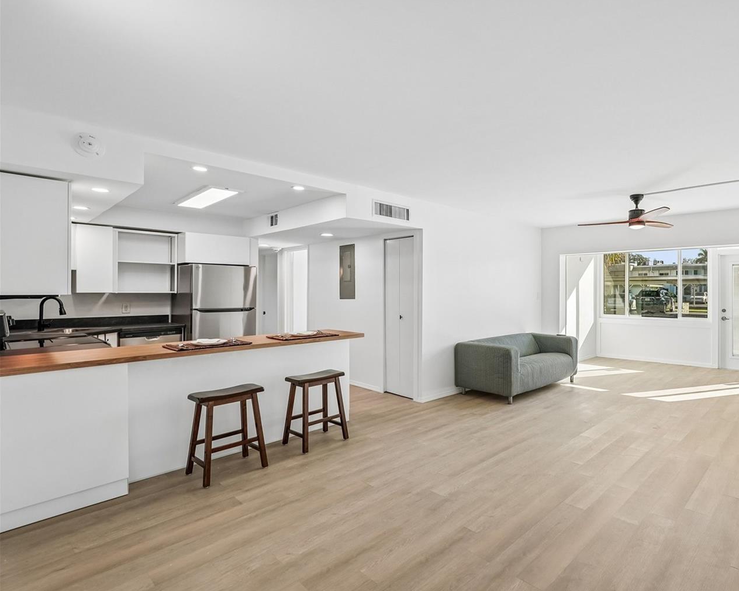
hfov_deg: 81.5
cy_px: 286
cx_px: 467
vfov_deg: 70.8
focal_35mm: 19
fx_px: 416
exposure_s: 1/160
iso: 400
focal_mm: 16
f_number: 8
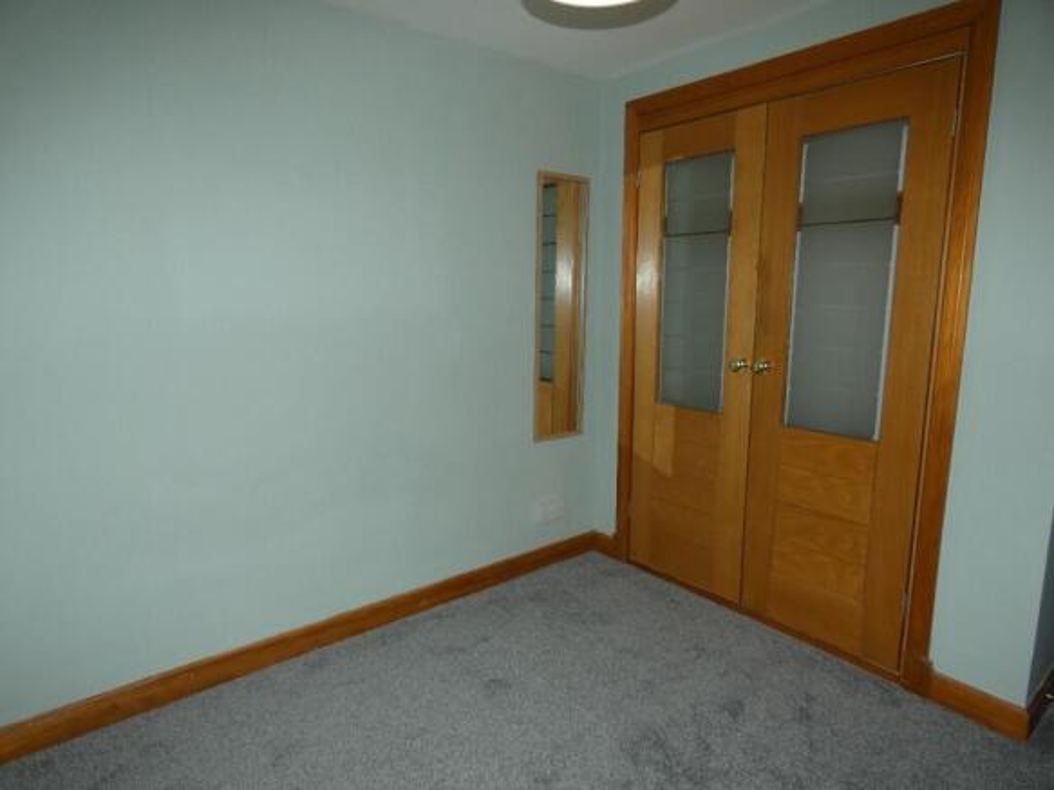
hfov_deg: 81.8
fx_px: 609
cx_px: 527
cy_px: 395
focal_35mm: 20
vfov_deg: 66.0
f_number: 2.8
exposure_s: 1/60
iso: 80
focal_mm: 3.6
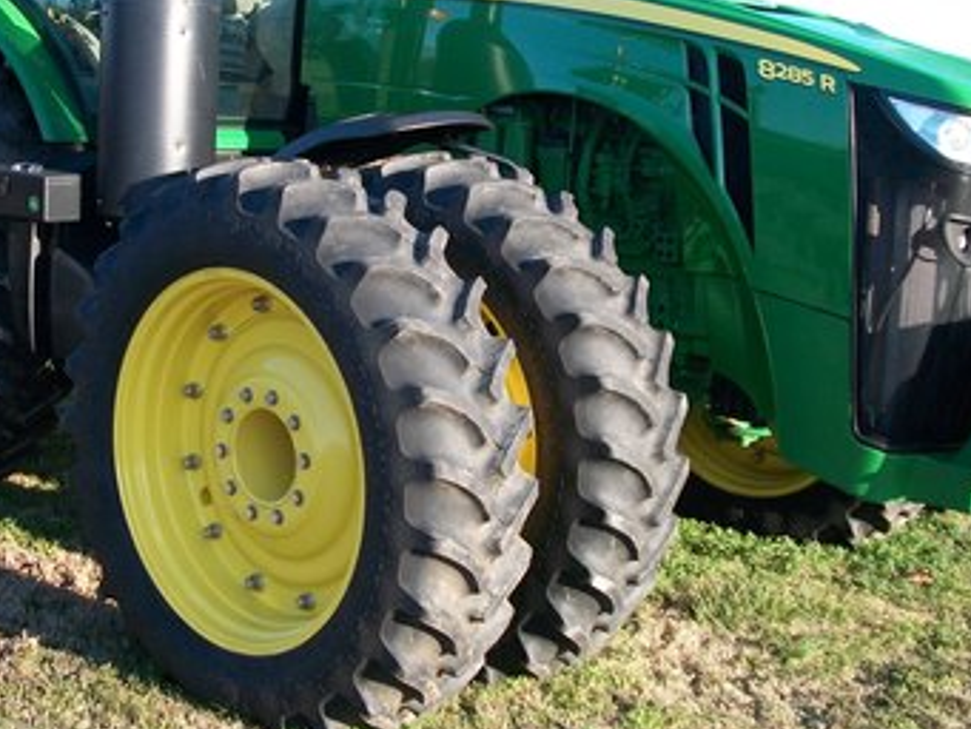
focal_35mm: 51
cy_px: 211
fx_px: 1431
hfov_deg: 37.3
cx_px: 390
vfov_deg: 28.3
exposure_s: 1/320
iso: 80
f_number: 2.9
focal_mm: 5.7
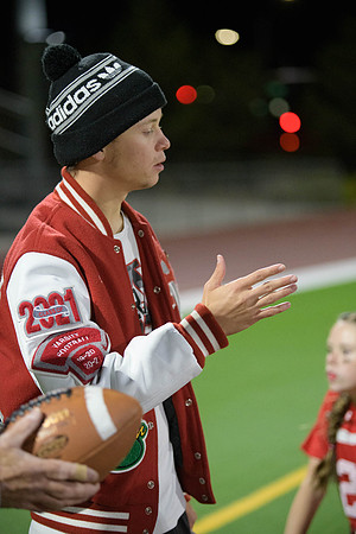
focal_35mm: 102
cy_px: 267
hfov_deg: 13.4
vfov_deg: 20.0
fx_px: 1513
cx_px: 178
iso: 8000
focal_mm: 102
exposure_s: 1/640
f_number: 2.8
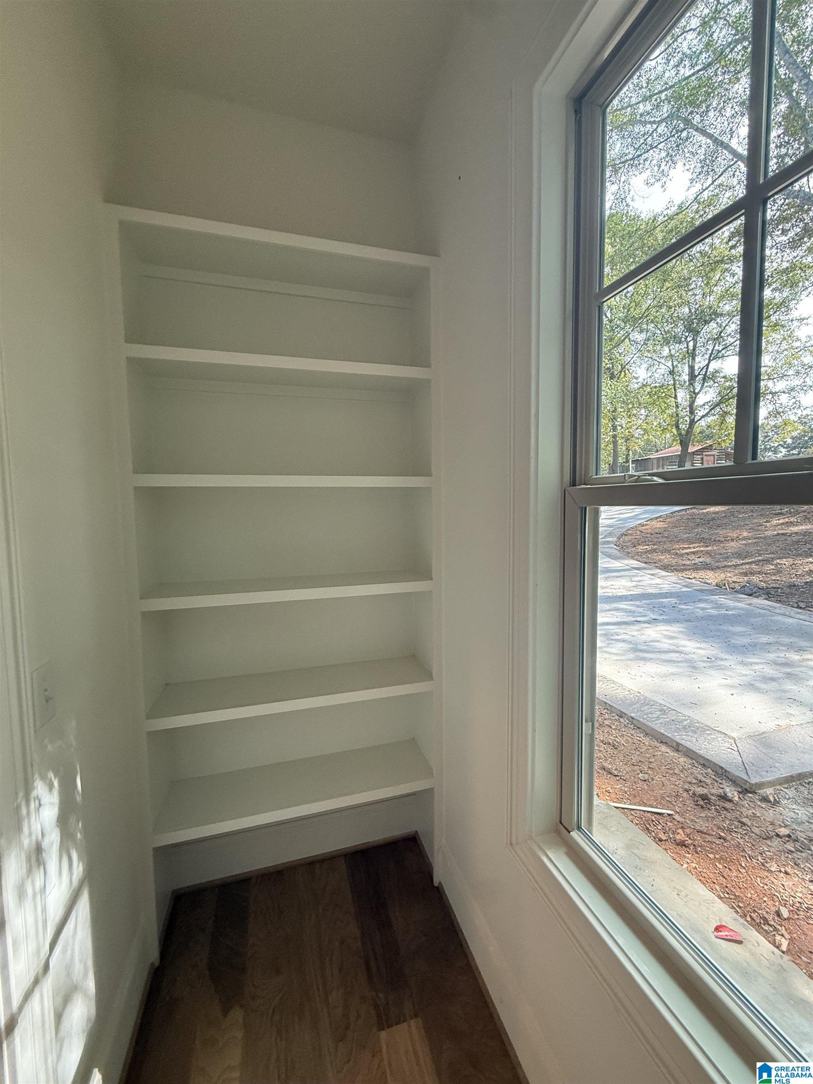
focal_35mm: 14
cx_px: 406
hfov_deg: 85.7
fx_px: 438
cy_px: 542
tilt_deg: -3.8
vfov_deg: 102.1
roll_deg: +0.8
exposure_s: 1/120
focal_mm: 2.22
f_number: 2.2
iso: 250
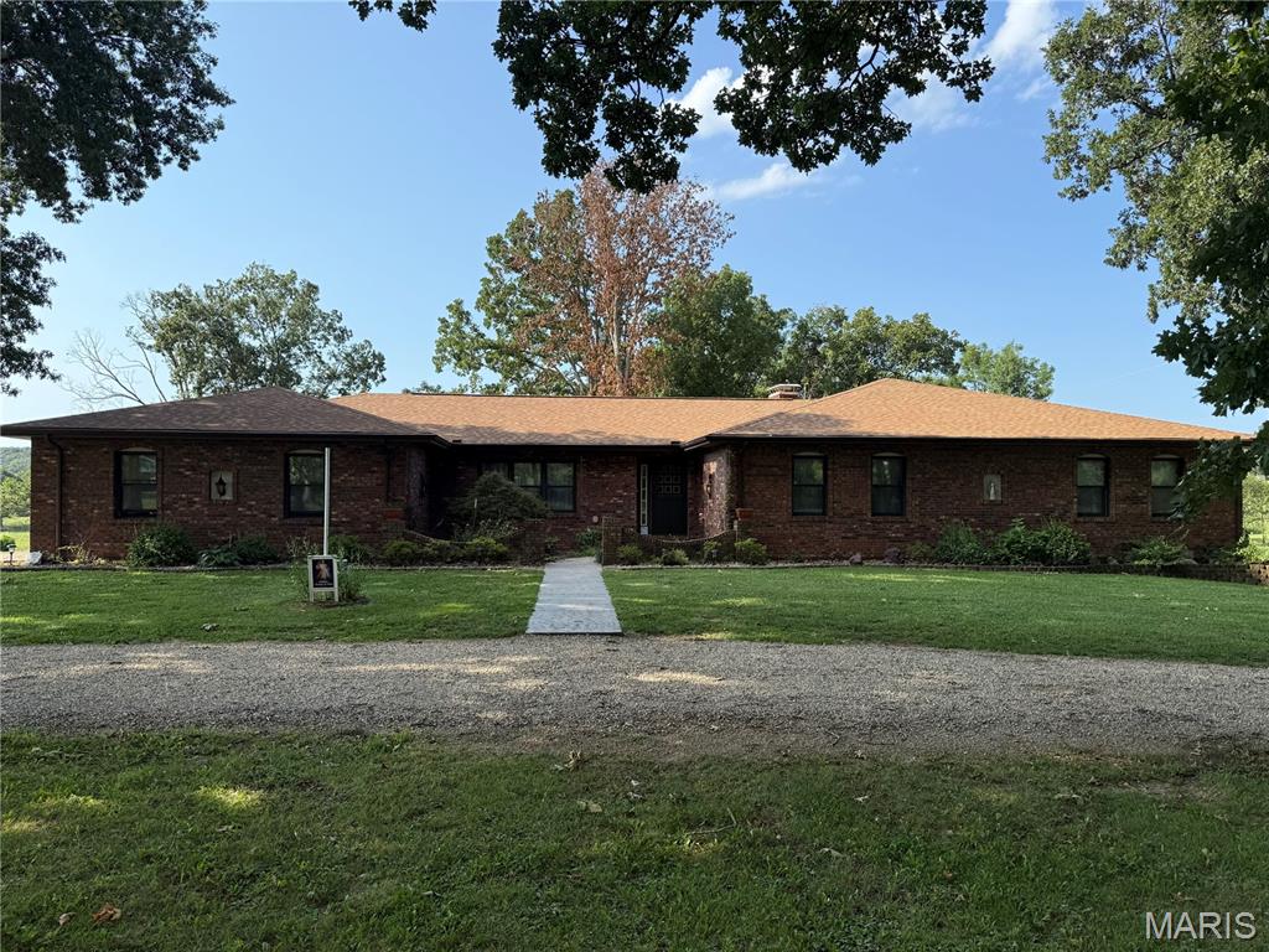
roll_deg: +0.0
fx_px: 880
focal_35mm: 24
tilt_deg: +0.7
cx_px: 634
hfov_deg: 71.6
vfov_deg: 56.8
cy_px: 476
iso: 80
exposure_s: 1/2525
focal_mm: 6.76
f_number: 1.78
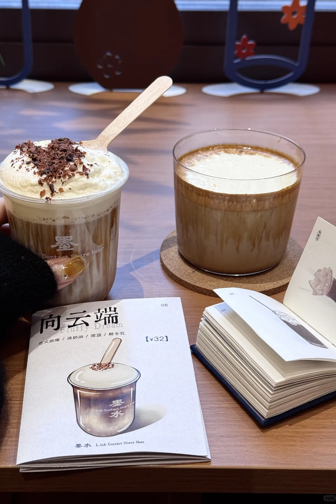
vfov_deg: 39.6
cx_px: 150
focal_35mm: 50
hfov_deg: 27.0
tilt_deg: -31.1
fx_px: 700
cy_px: 252
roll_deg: -0.1
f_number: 1.78
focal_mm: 6.76
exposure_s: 1/100
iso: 80
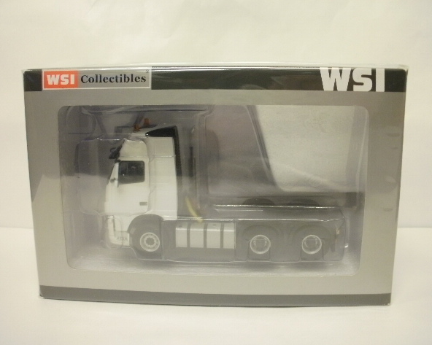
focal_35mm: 38
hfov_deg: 48.0
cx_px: 216
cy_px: 174
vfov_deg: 39.1
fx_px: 486
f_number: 3.5
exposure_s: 1/10
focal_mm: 6.3
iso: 125
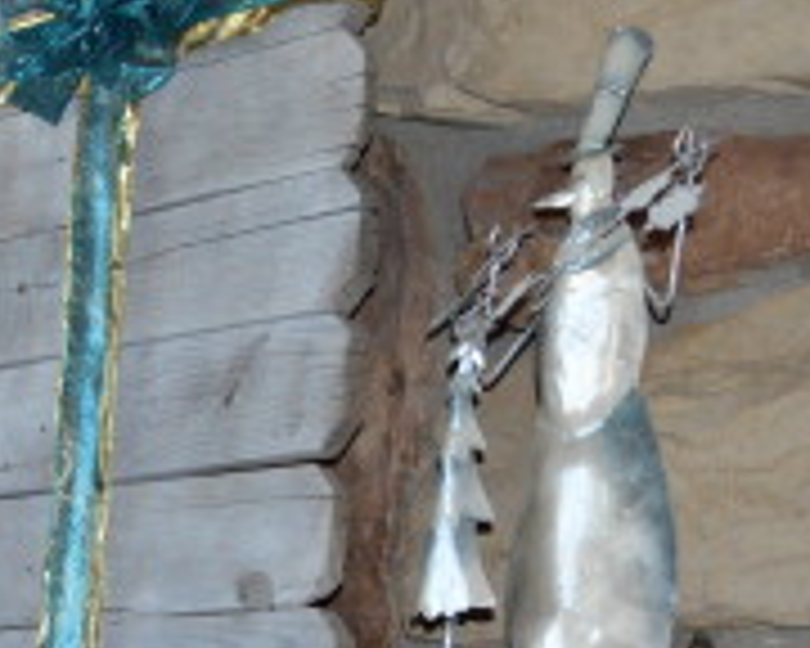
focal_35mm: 125
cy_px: 603
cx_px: -9
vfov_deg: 12.2
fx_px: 2997
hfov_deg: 15.1
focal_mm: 32
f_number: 4.8
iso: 2200
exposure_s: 1/60
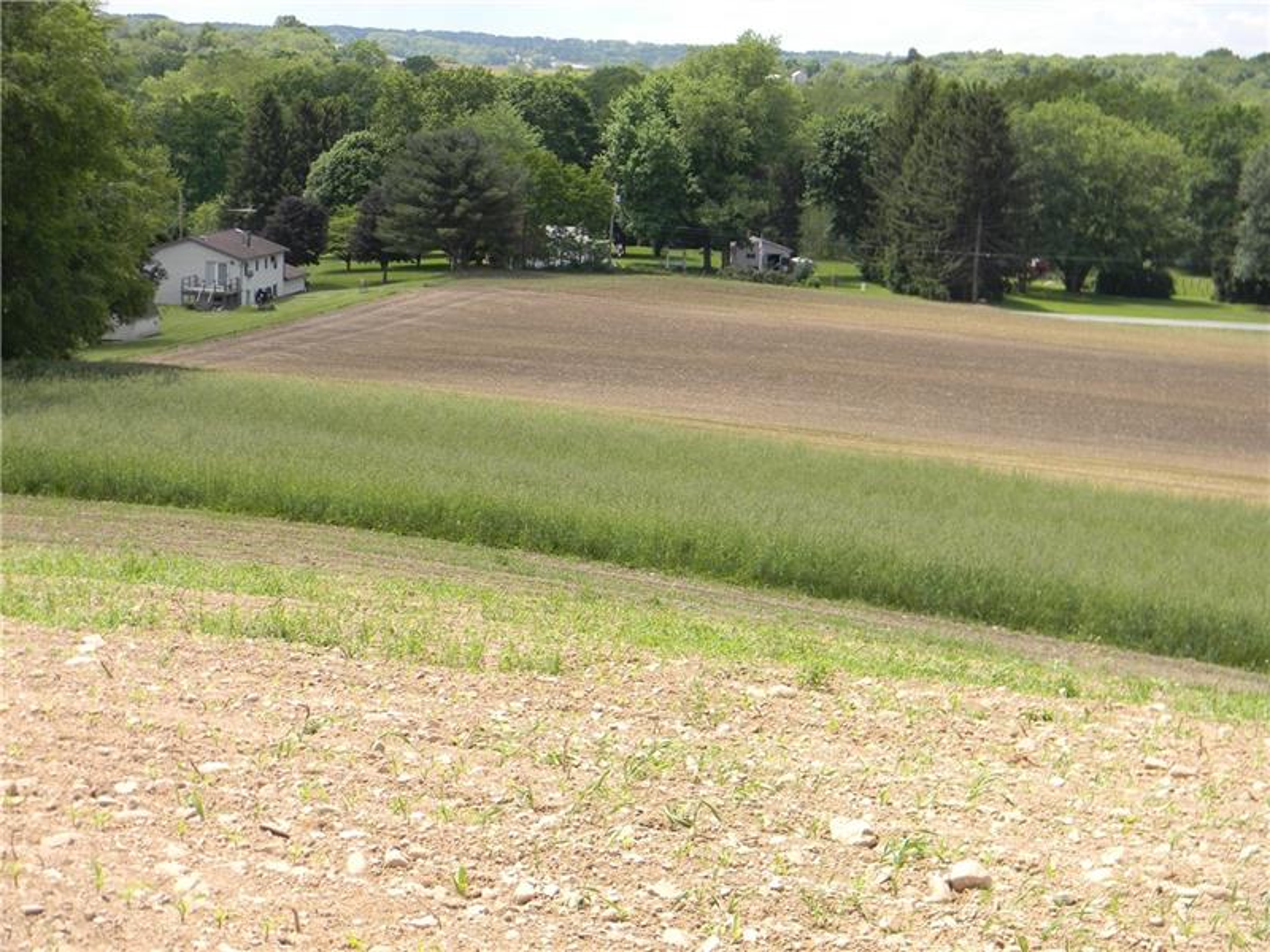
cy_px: 476
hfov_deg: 29.0
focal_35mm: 67
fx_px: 2458
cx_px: 635
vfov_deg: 21.9
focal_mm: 12.2
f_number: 4.3
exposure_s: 1/298
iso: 80
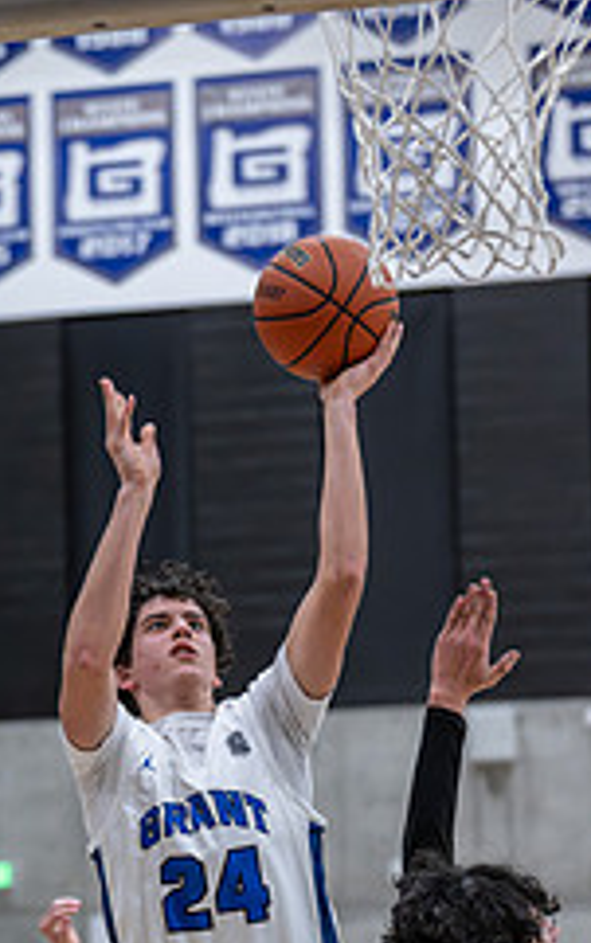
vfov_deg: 13.3
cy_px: 806
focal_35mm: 156
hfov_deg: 8.4
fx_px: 4013
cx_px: 204
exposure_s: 1/1000
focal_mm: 82
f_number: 2.8
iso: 8000
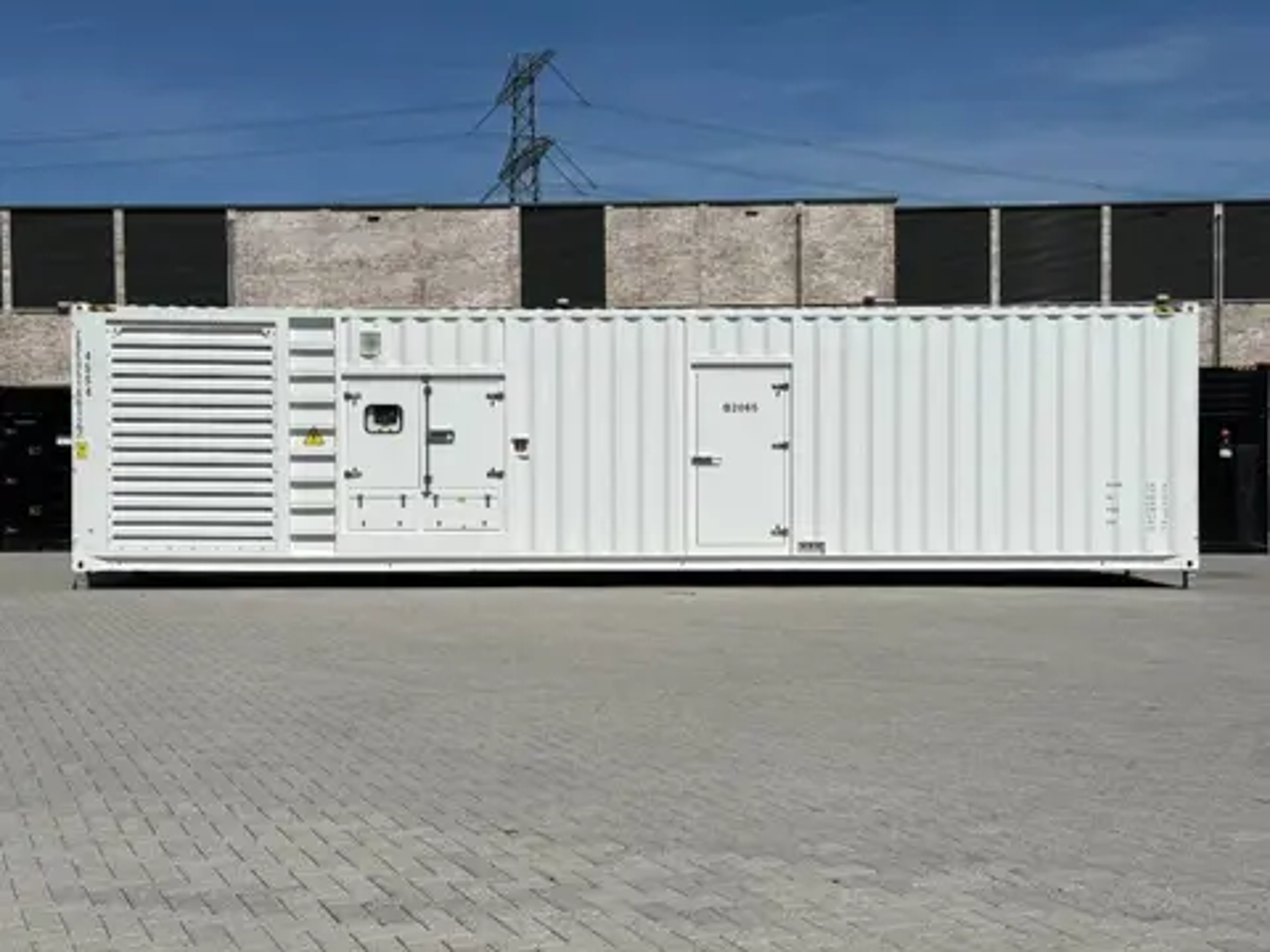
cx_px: 635
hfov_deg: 39.7
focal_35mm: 48
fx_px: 1761
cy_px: 476
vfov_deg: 30.3
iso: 50
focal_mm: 6.76
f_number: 1.78
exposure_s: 1/20408
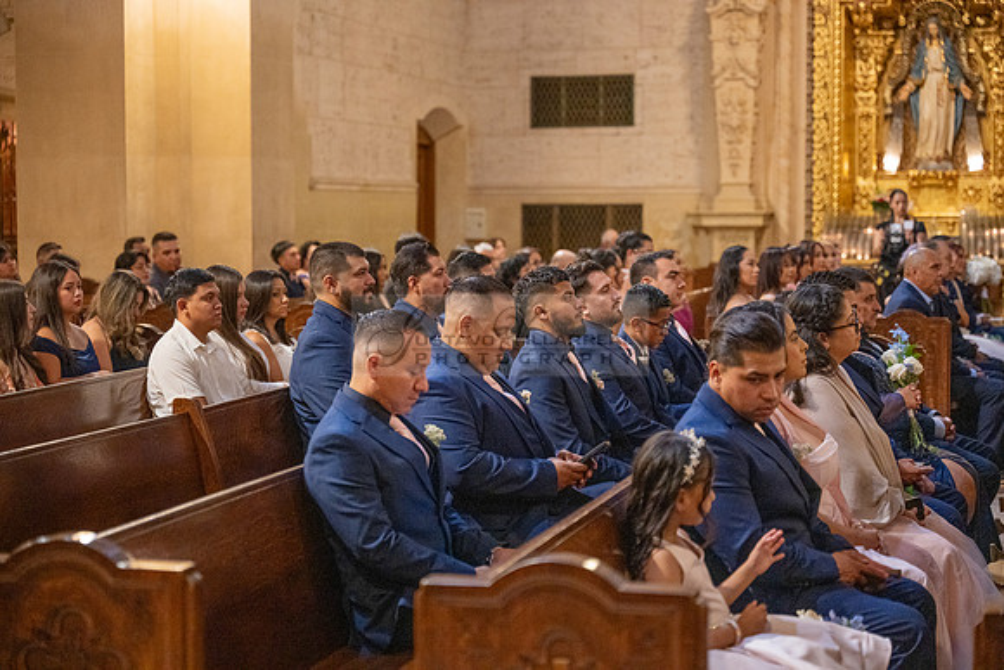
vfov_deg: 19.5
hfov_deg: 28.8
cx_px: 502
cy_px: 335
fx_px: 1953
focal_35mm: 70
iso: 2000
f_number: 2.8
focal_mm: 70
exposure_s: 1/200
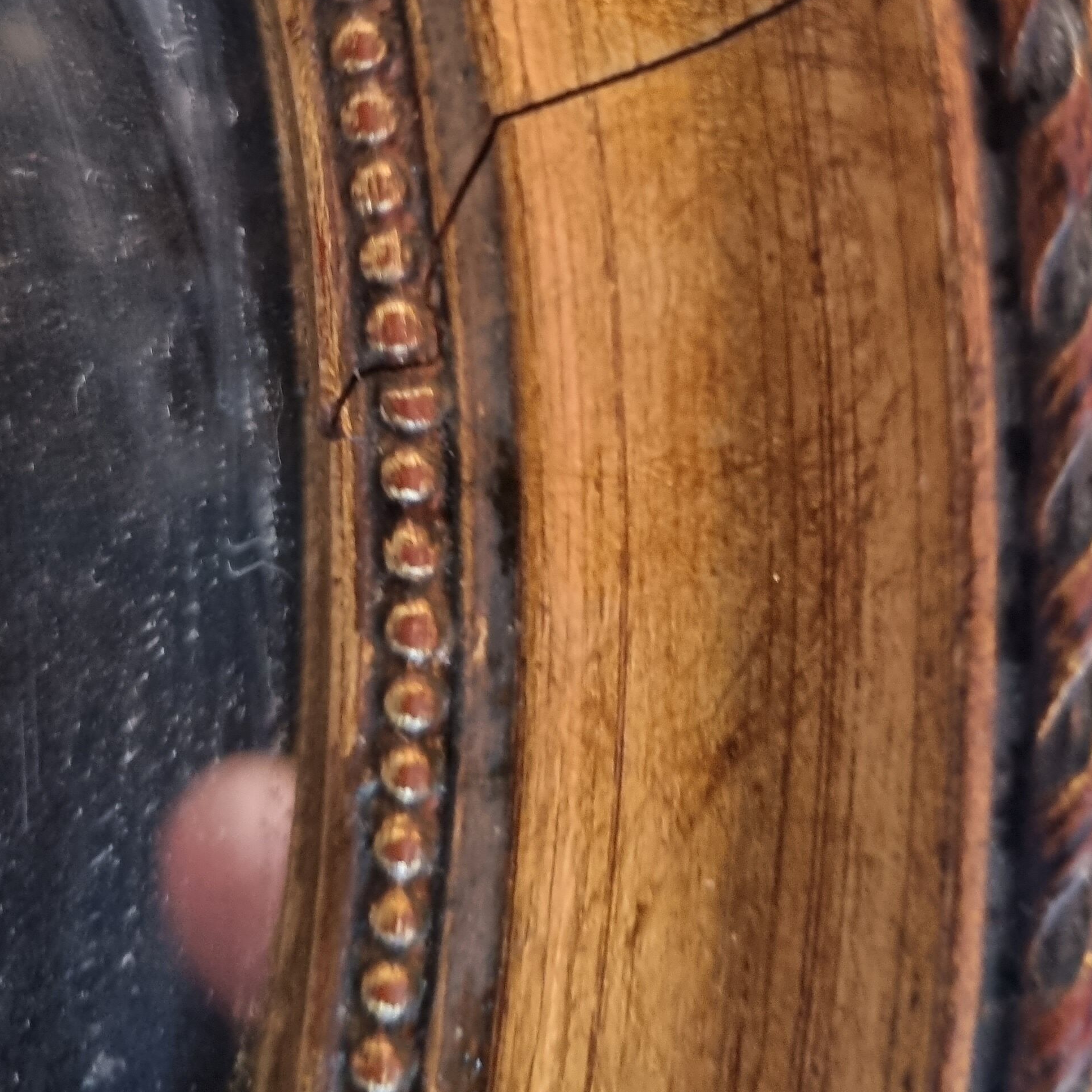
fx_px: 1713
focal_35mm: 48
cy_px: 212
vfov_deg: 34.2
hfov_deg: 35.3
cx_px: 635
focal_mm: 5.4
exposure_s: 1/50
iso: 640
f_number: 1.8
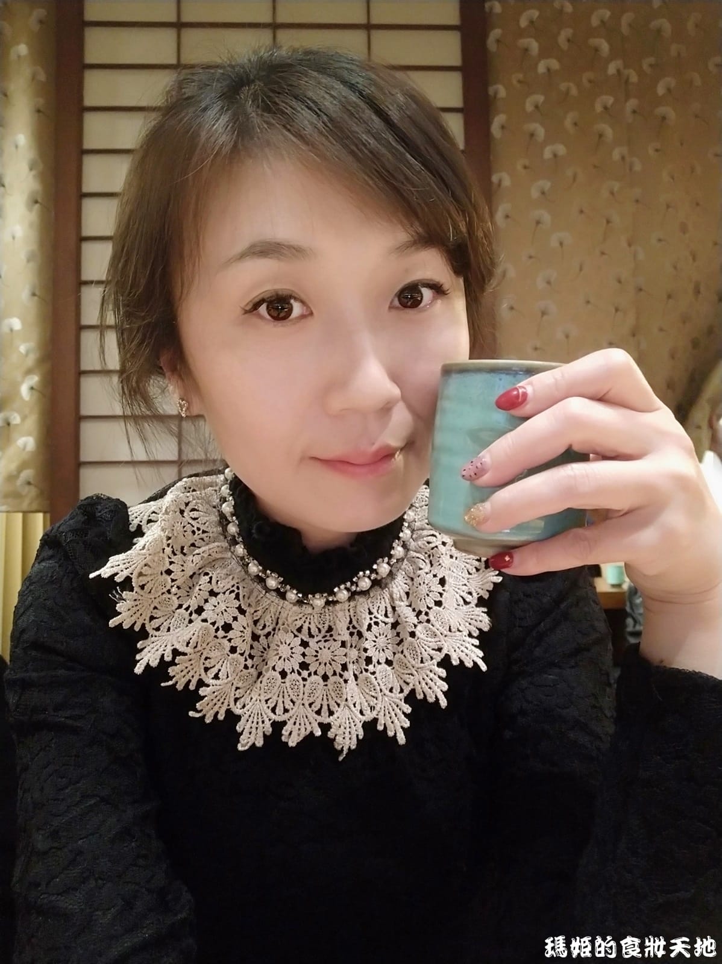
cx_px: 361
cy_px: 482
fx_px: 612
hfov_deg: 61.0
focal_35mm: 22
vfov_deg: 76.4
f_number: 2
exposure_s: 1/12
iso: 2500
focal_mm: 3.86
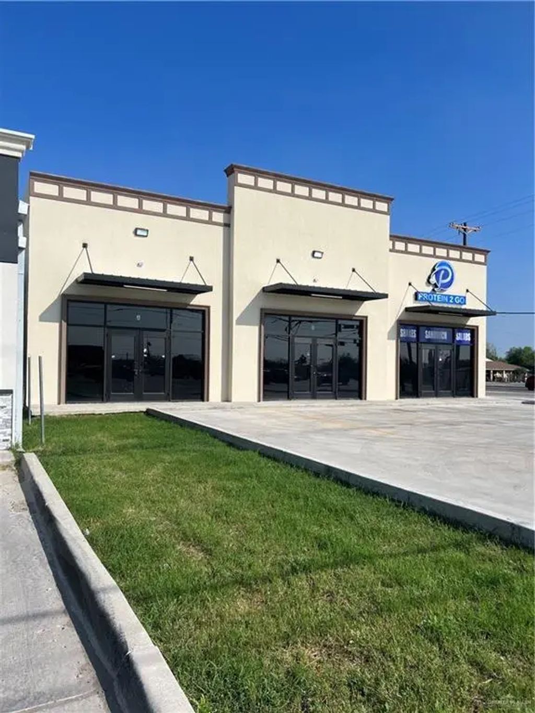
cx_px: 268
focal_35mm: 26
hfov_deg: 53.1
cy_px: 356
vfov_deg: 67.3
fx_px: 536
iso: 50
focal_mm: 5.7
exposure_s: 1/7463
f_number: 1.5
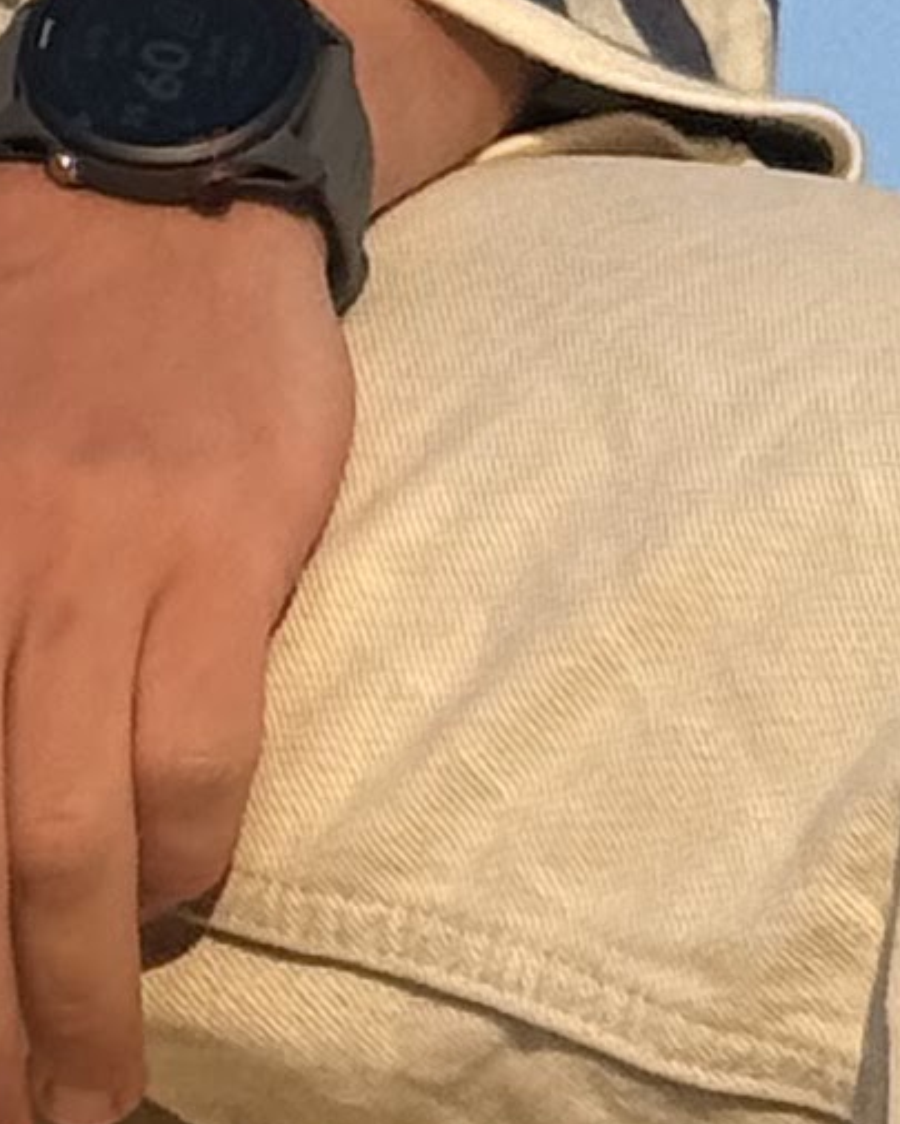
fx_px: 12416
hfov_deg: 4.1
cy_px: -2150
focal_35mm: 373
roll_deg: +3.8
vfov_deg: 4.9
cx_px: 1476
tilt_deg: +29.4
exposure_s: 1/2577
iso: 80
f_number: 1.78
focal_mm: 6.76
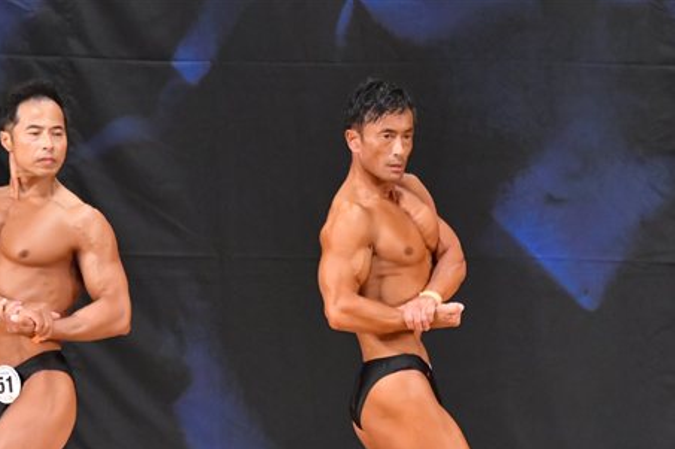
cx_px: 335
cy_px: 383
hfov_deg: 4.2
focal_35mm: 488
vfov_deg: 2.8
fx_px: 9140
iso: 7200
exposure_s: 1/400
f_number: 5.6
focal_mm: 190
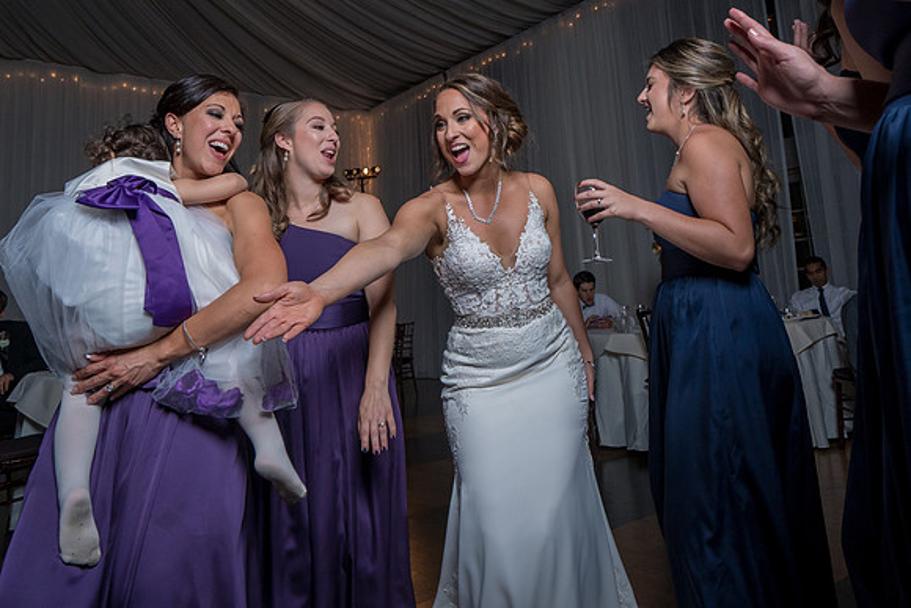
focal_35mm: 26
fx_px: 652
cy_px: 196
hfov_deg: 69.9
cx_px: 456
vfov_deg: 49.0
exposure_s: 1/200
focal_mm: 19
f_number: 5.6
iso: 2000
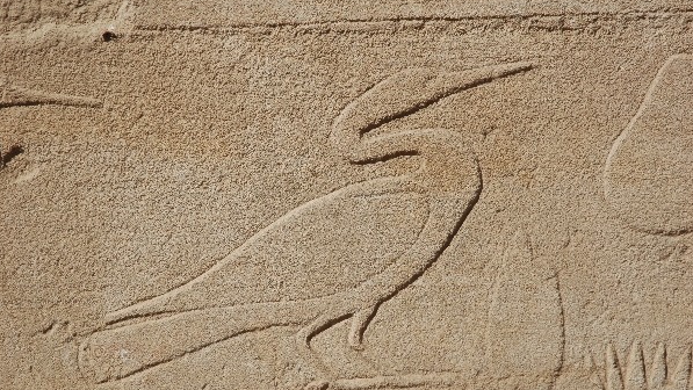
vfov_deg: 11.8
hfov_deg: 20.8
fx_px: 1884
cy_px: 182
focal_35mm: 103
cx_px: 347
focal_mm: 65
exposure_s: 1/400
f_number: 10
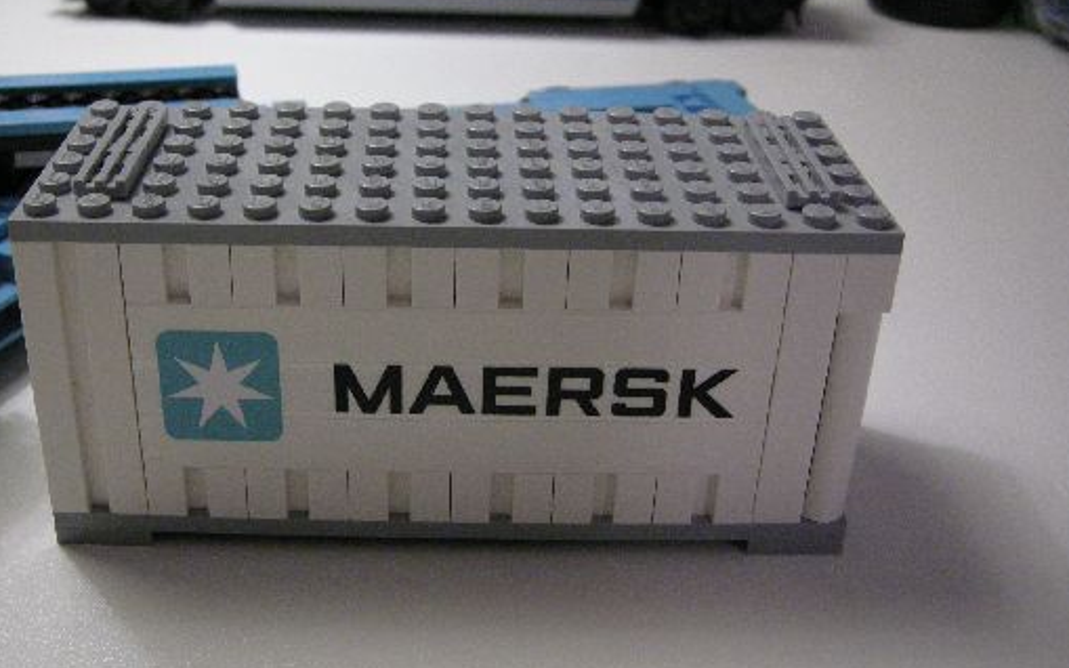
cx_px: 454
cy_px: 277
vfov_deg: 28.5
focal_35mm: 45
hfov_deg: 44.2
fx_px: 1311
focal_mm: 7.5
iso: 400
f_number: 2.7
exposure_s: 1/16
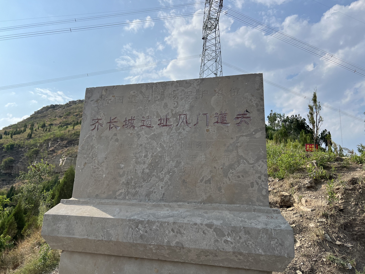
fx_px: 274
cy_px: 137
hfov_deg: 67.3
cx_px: 182
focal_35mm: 26
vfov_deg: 53.1
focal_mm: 5.7
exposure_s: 1/6579
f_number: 1.5
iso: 50
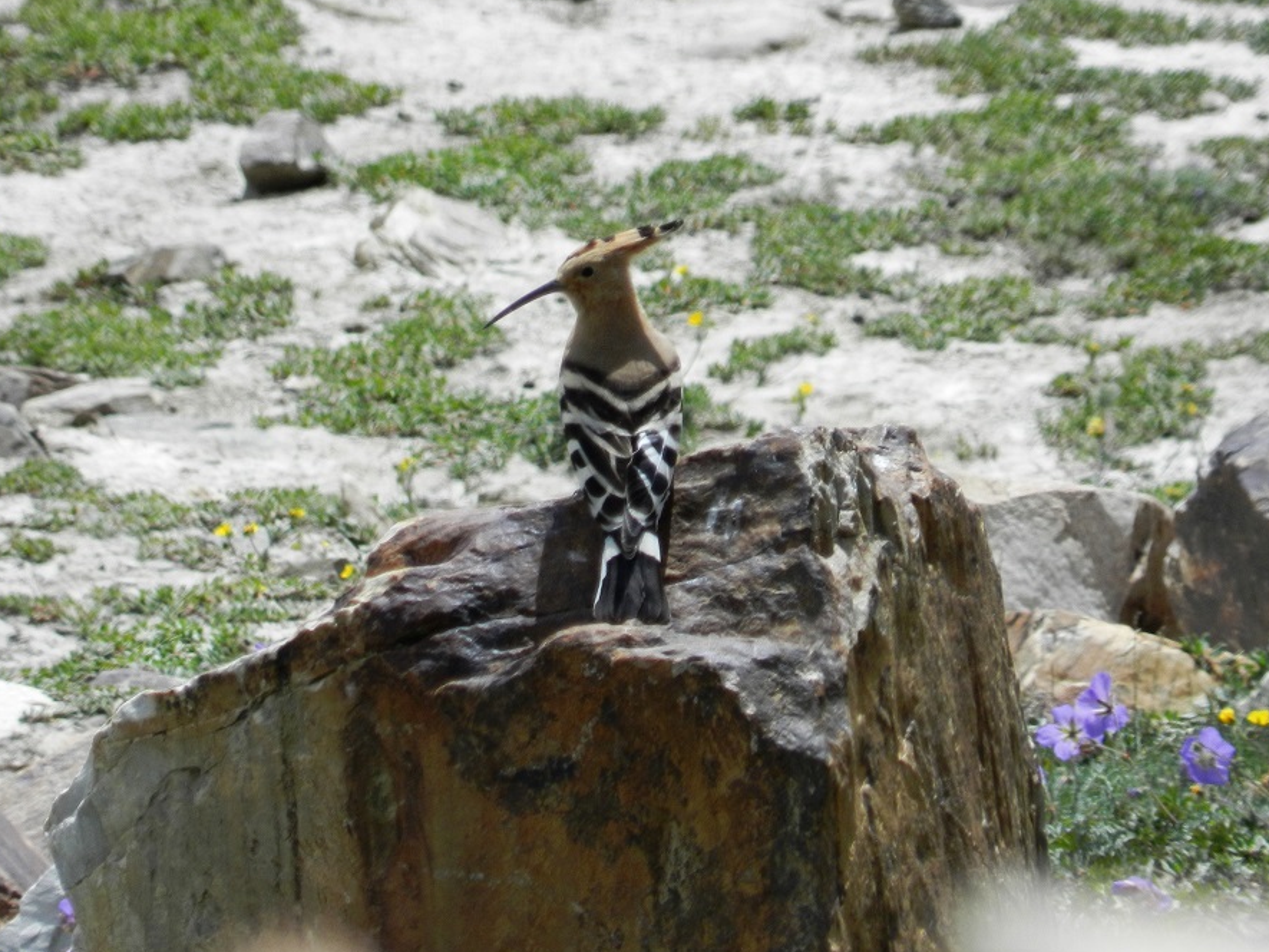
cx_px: 631
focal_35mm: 915
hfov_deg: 2.2
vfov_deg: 1.6
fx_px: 33548
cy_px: 499
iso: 160
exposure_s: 1/800
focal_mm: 144
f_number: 5.7
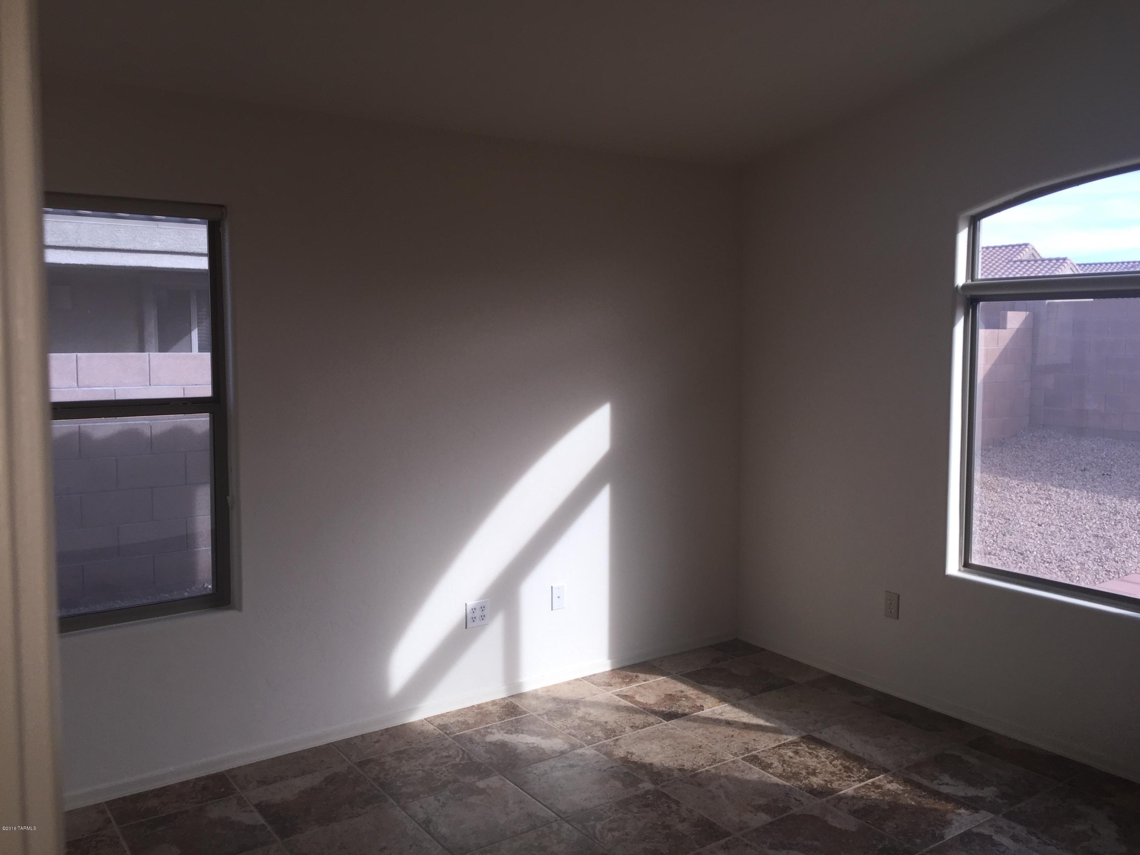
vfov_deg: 48.2
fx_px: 955
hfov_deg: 61.7
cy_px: 428
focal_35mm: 29
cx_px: 570
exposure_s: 1/186
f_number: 2.2
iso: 32
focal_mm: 4.15
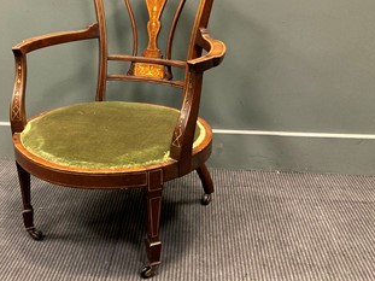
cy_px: 110
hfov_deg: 41.5
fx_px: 487
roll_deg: +0.8
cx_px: 121
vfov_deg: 32.1
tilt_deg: -16.1
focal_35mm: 45
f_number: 1.8
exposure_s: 1/33
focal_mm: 3.99
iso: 250
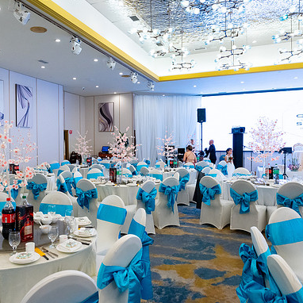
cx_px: 108
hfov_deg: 51.8
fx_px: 307
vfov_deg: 52.5
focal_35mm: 31
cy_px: 152
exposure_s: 1/250
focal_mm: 24
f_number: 5.6
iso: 2000
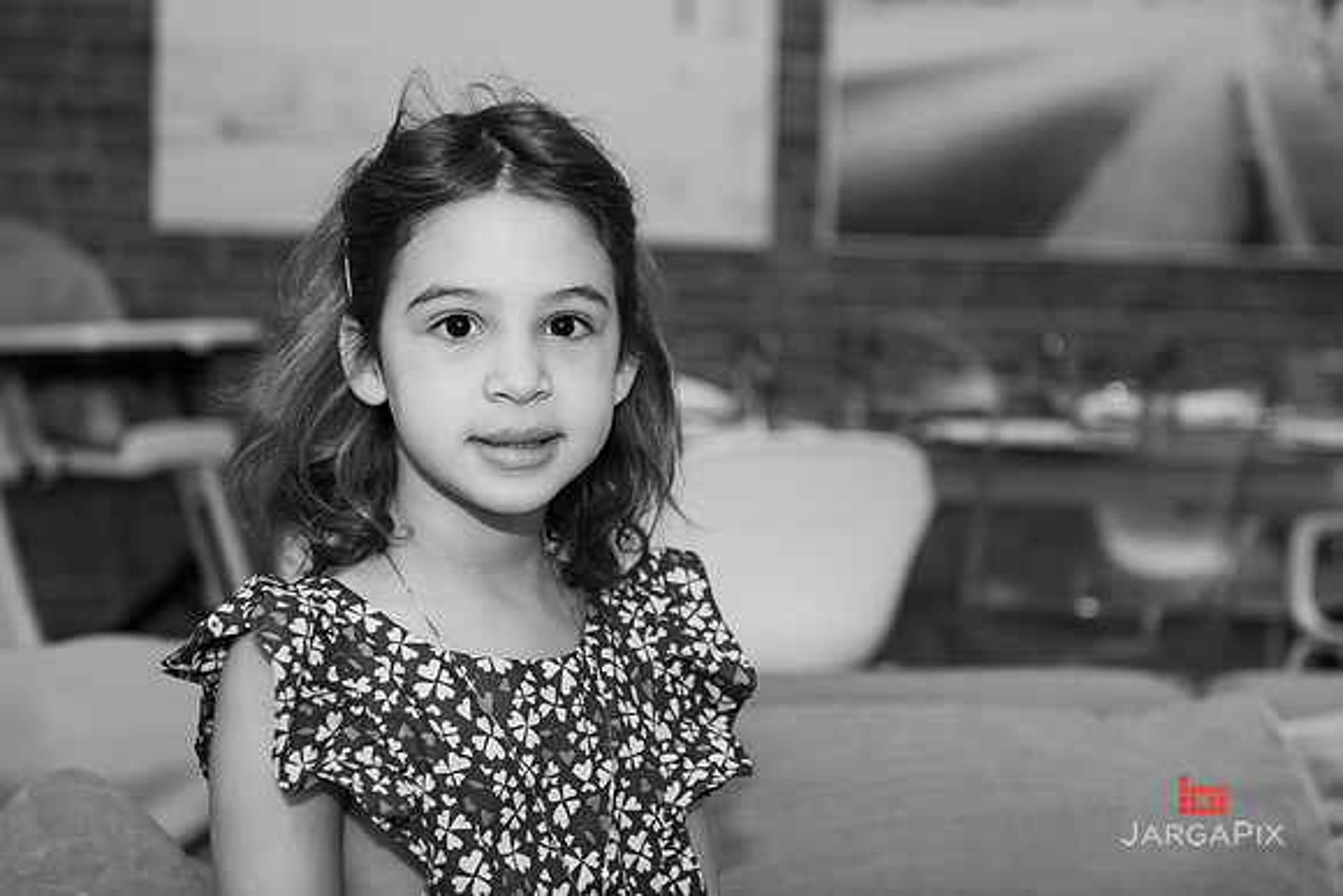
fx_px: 2402
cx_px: 695
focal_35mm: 64
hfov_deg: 31.2
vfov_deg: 21.1
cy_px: 381
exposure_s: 1/125
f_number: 3.2
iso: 1000
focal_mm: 56
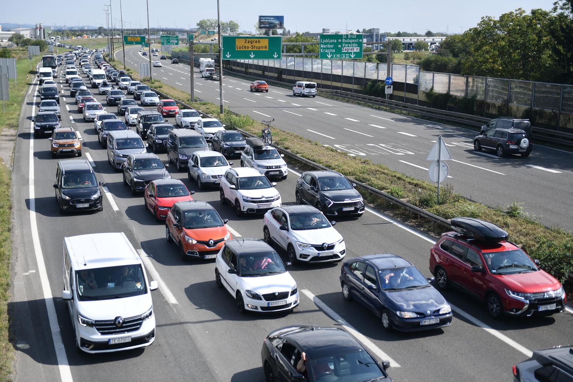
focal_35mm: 52
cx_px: 282
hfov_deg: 38.2
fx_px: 828
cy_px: 198
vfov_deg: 26.0
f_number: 2.8
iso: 100
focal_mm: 50
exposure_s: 1/2000
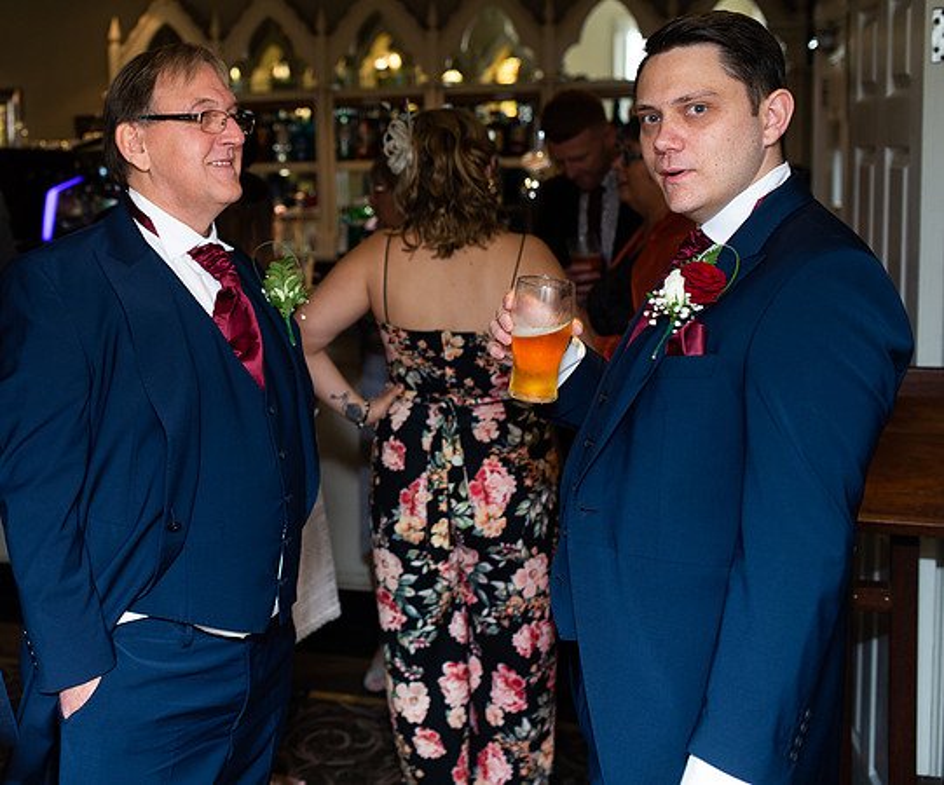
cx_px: 215
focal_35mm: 50
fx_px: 1417
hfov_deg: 35.8
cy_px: 300
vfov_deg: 30.8
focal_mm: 35
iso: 400
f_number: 2.8
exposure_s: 1/100
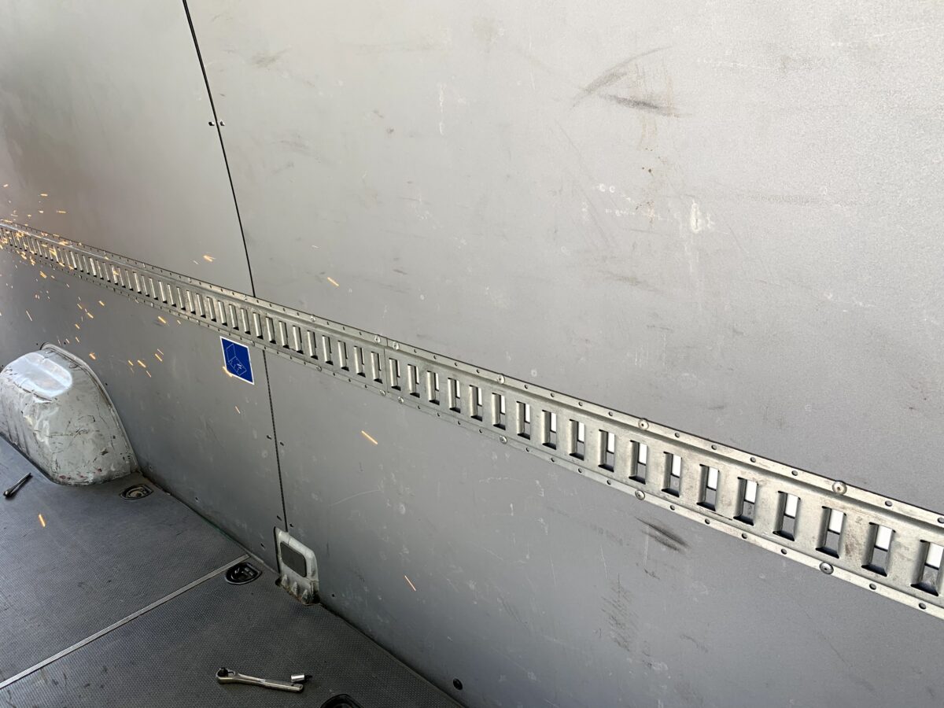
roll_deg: +1.7
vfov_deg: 53.1
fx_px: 709
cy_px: 354
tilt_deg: -17.8
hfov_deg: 67.3
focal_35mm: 26
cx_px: 472
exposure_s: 1/130
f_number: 1.8
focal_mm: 4.25
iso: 25
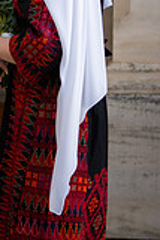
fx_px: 1122
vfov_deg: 12.0
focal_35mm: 168
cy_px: -46
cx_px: -39
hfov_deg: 8.1
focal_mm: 40
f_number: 2.8
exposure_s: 1/3200
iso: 200
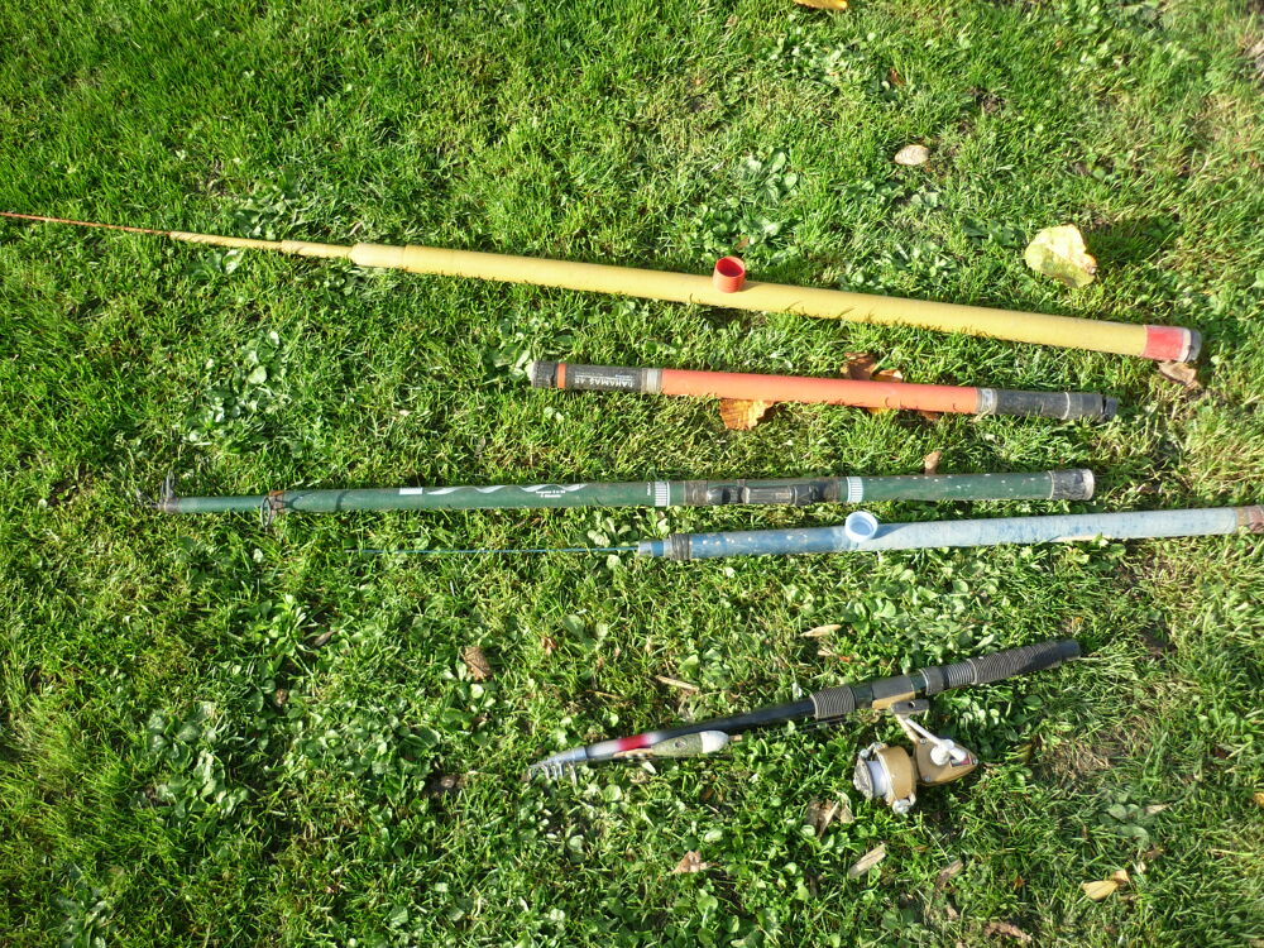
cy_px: 474
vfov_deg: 42.9
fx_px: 1205
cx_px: 632
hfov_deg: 55.4
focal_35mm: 33
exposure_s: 1/200
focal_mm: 5.5
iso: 80
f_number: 2.8
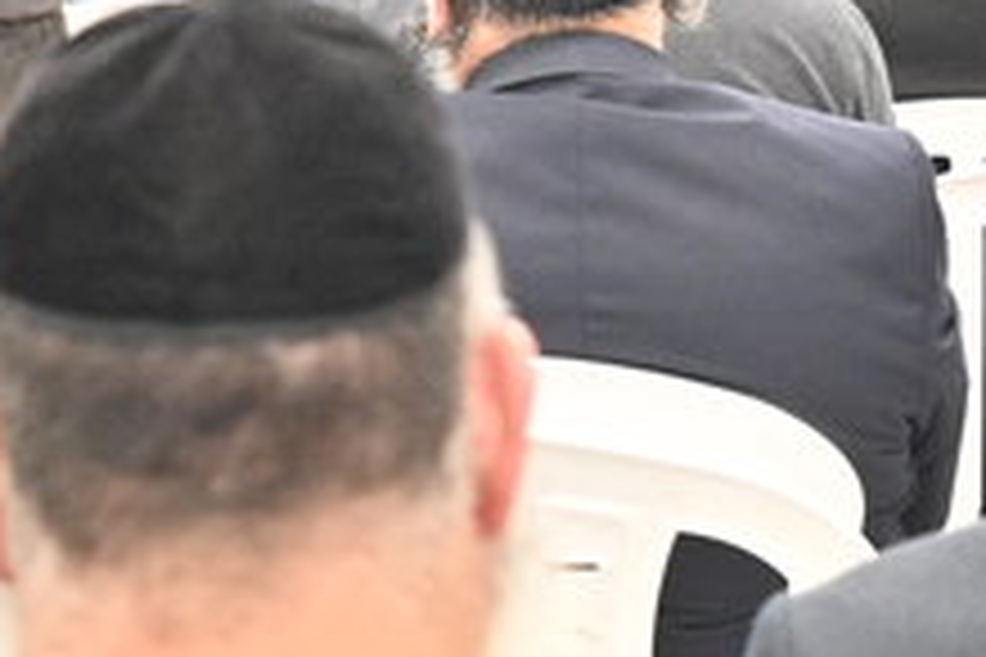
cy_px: -74
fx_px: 7340
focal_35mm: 268
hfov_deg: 7.7
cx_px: 90
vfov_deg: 5.1
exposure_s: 1/160
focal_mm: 42
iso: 1600
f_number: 4
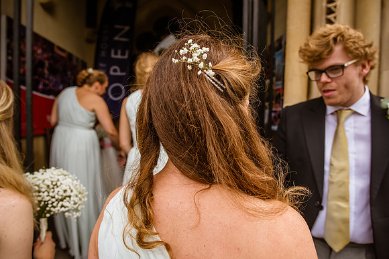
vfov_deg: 53.2
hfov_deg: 73.7
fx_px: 259
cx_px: 194
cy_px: 130
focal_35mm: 24
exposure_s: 1/1600
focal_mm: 24
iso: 400
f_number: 4.5
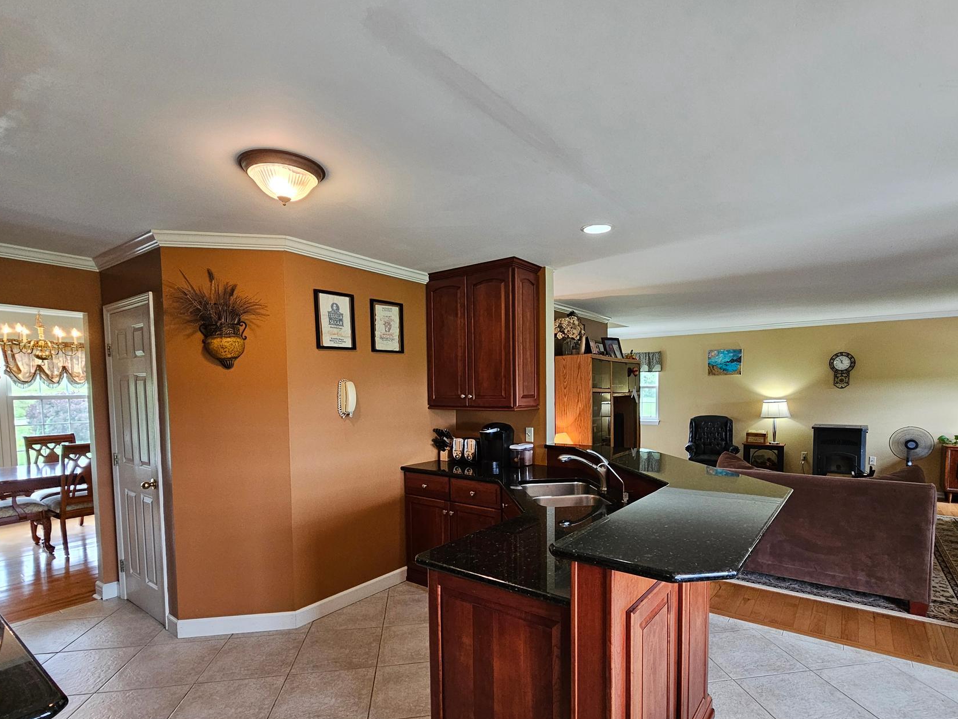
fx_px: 443
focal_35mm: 16
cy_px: 423
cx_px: 509
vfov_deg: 77.4
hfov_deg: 94.4
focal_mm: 2.2
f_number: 2.2
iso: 250
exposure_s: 1/60
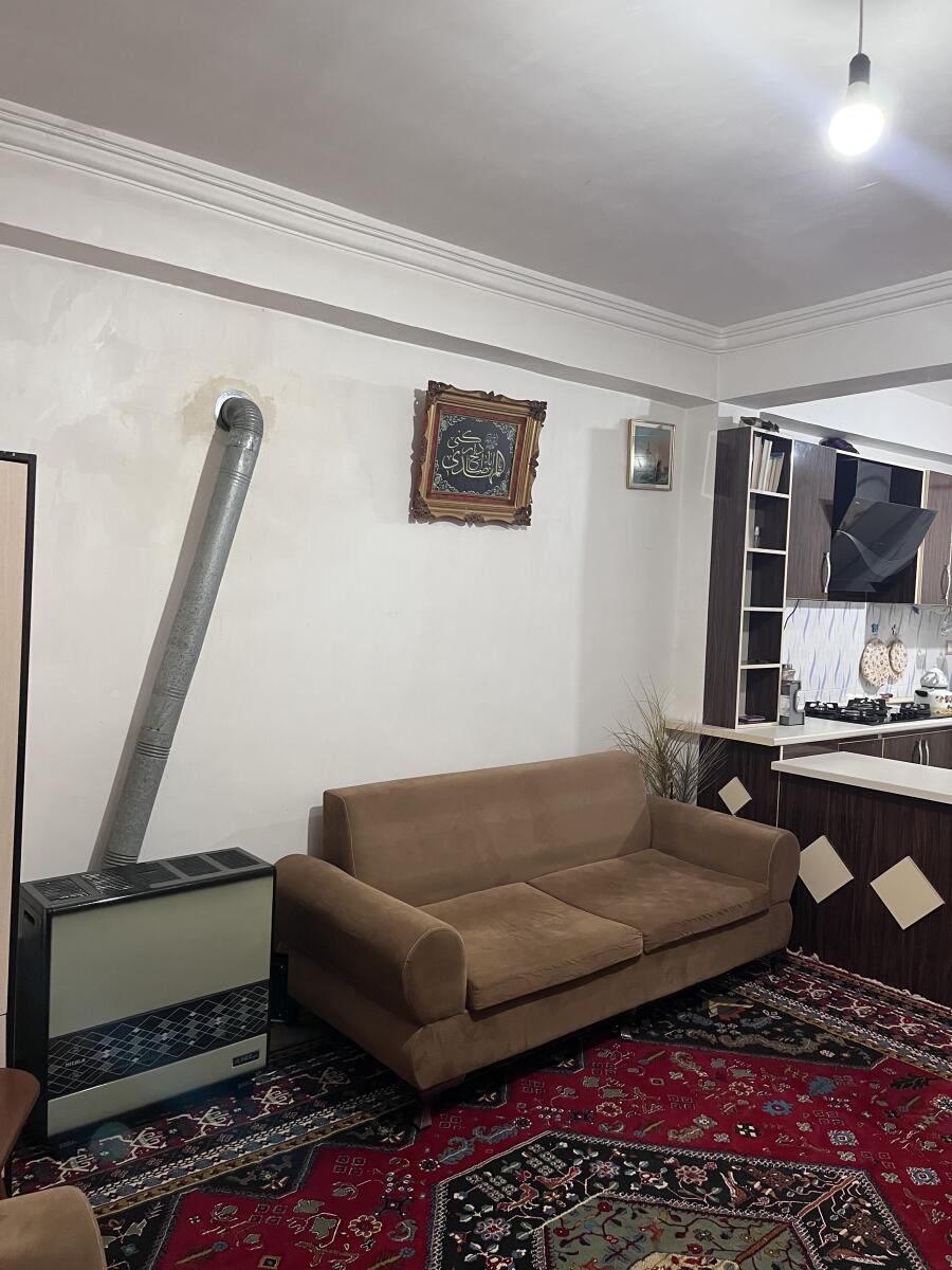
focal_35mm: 26
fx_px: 953
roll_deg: -2.2
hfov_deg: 53.1
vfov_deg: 67.3
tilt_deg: -3.1
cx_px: 476
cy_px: 635
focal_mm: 5.1
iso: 250
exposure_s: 1/50
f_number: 1.6
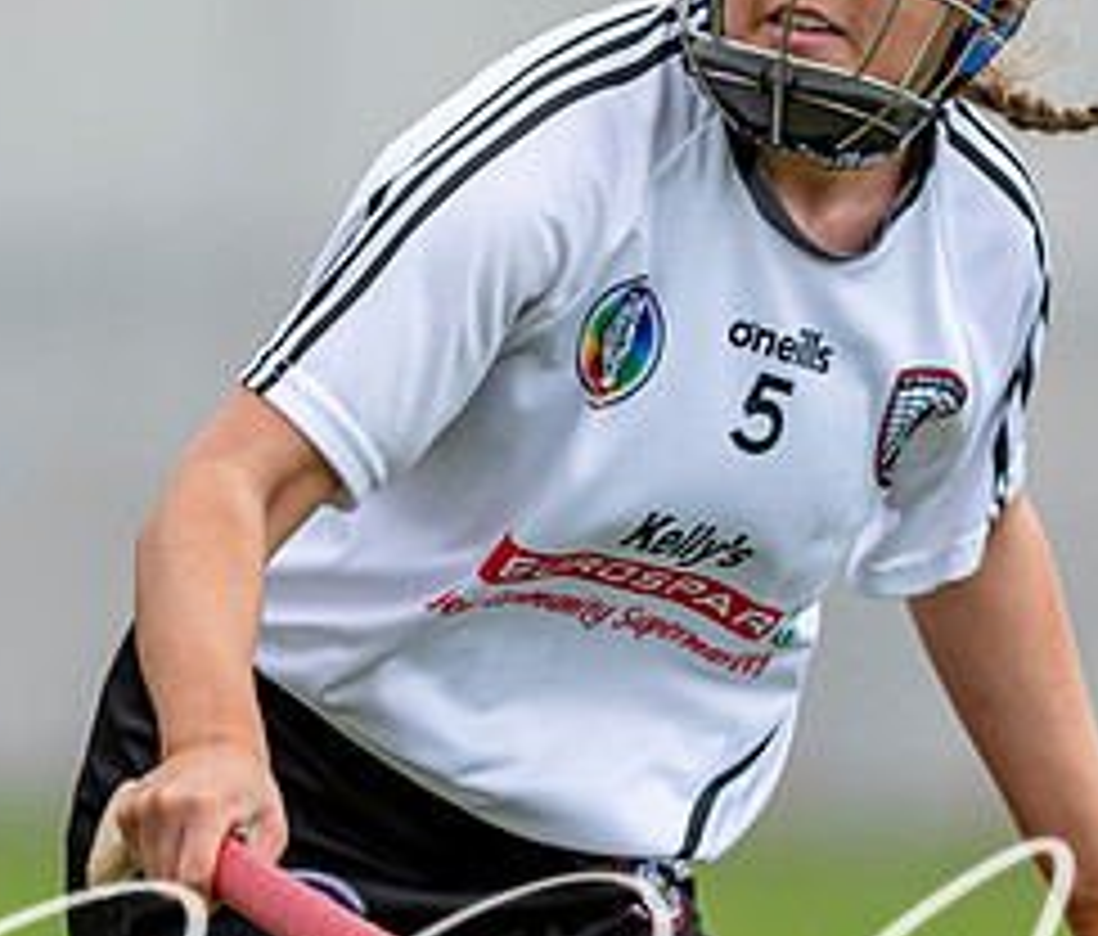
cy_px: 645
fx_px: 38980
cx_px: 697
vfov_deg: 1.4
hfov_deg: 1.6
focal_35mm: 1169
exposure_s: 1/1250
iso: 100
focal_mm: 300
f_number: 2.8
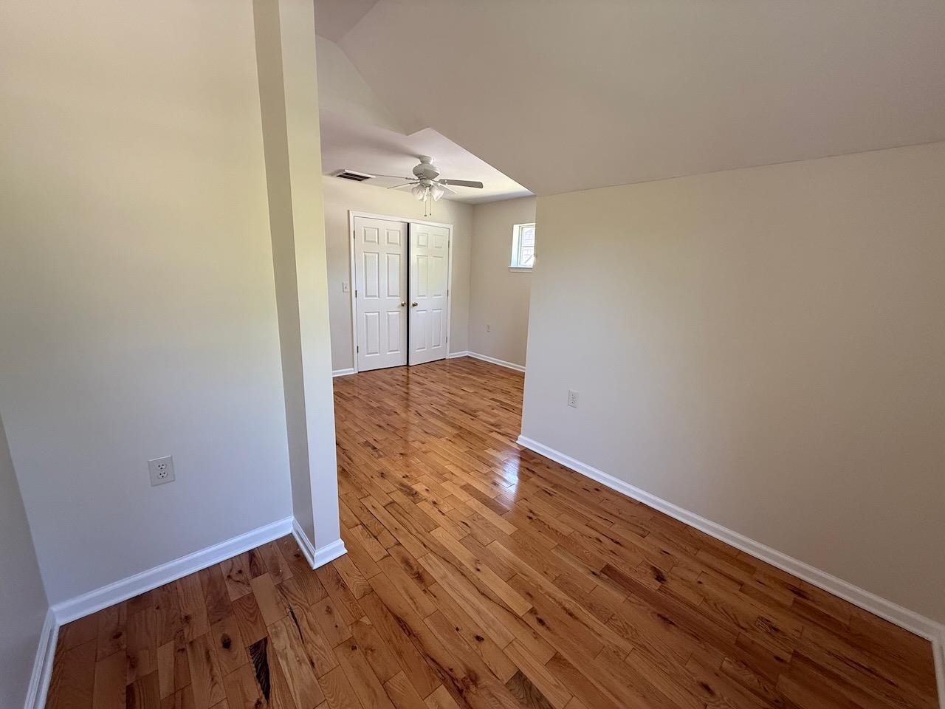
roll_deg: -2.4
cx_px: 472
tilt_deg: -12.6
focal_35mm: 14
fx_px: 382
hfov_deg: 102.1
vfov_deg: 85.7
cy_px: 354
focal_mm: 2.22
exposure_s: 1/99
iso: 200
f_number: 2.2
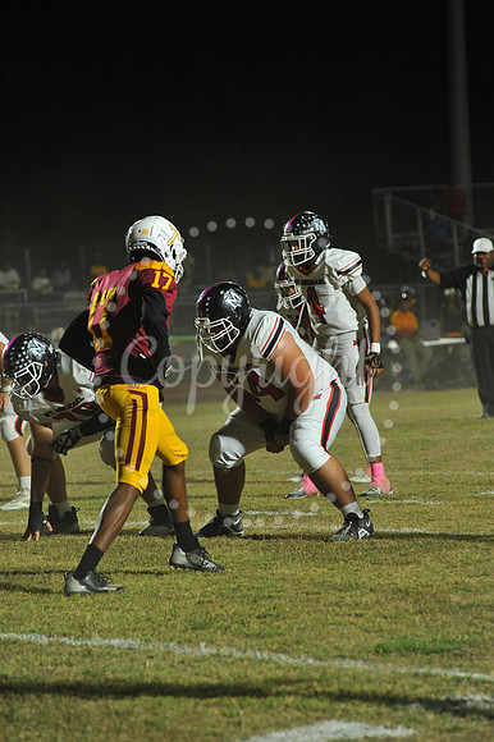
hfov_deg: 6.9
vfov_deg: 10.3
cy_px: 371
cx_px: 247
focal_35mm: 200
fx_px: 4121
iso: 2000
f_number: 5.6
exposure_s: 1/200
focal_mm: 200
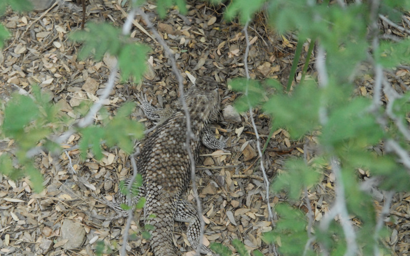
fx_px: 1290
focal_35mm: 116
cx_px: 205
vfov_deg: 11.3
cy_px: 135
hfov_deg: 18.1
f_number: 8
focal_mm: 75
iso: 1600
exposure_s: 1/640
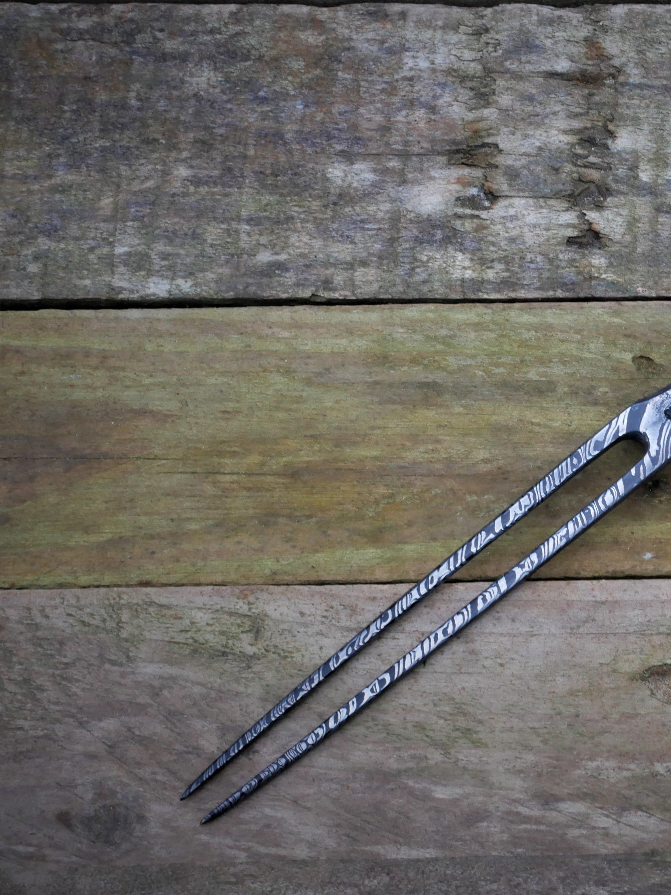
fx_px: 1861
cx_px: 596
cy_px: 423
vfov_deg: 27.0
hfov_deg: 20.1
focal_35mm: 72
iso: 800
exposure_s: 1/60
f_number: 14
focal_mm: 25
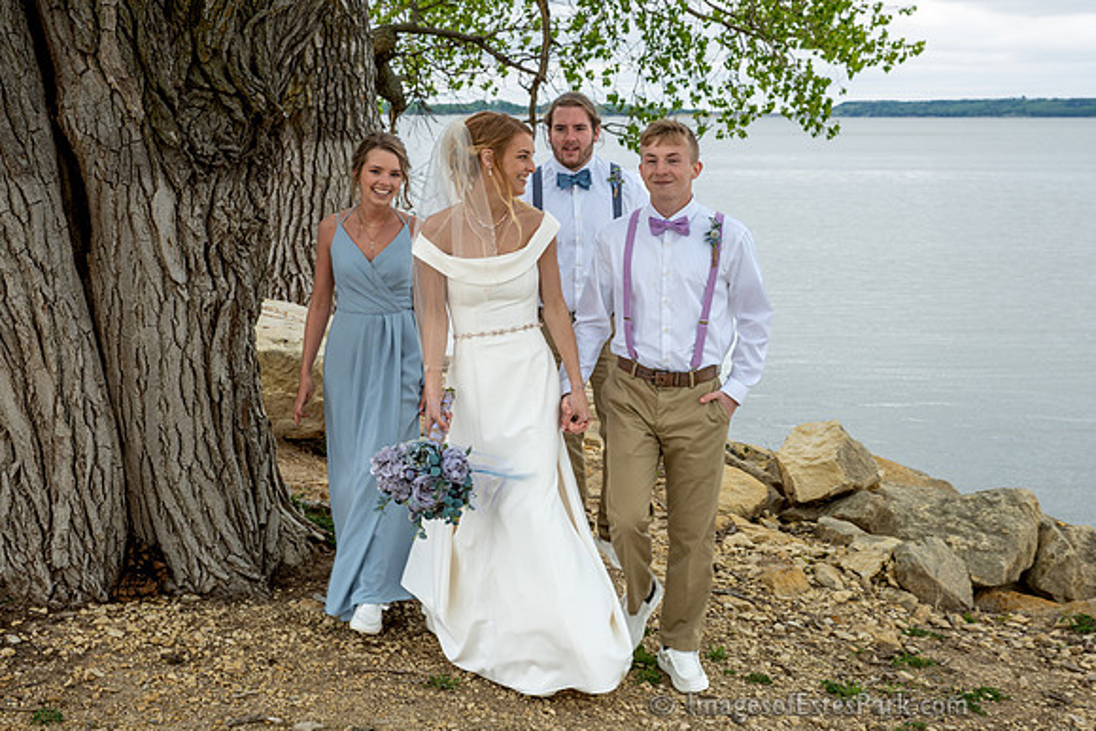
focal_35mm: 45
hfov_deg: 43.6
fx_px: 1370
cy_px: 366
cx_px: 548
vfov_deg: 29.9
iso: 100
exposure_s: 1/80
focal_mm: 45
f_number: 7.1
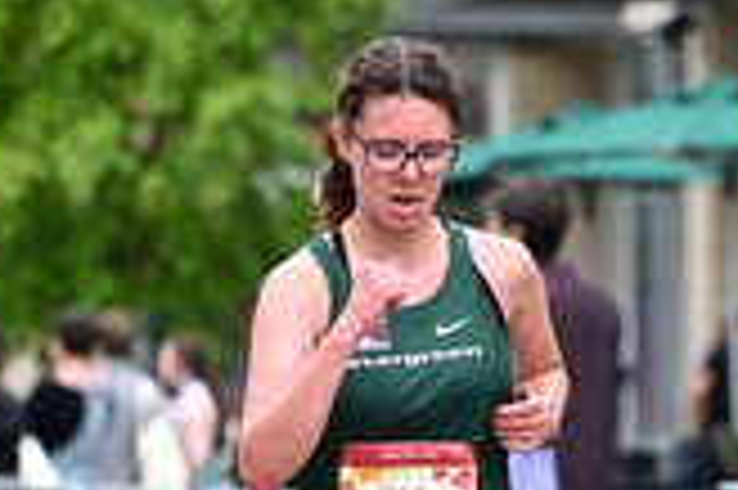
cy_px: 241
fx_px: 7905
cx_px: 522
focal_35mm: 386
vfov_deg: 3.6
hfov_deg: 5.3
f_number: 2.8
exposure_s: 1/1600
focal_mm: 115
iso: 640
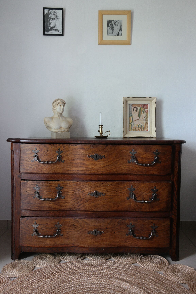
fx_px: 245
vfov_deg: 61.9
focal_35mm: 30
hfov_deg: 43.6
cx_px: 98
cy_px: 147
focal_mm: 20
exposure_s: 1/40
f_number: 3.5
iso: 400
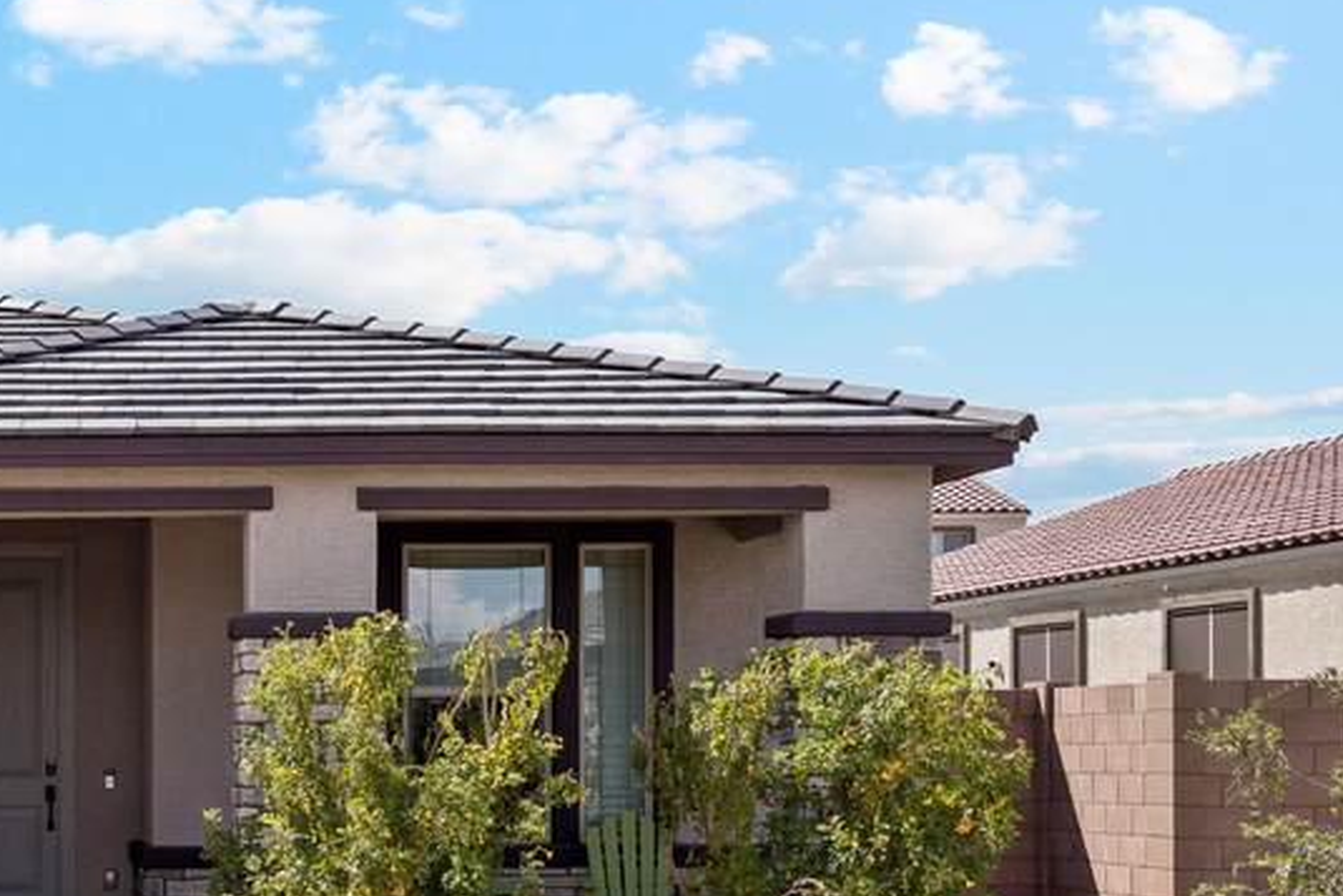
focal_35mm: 67
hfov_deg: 28.2
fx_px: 2500
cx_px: -18
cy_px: 754
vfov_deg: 20.0
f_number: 8
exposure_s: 1/640
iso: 320
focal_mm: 28
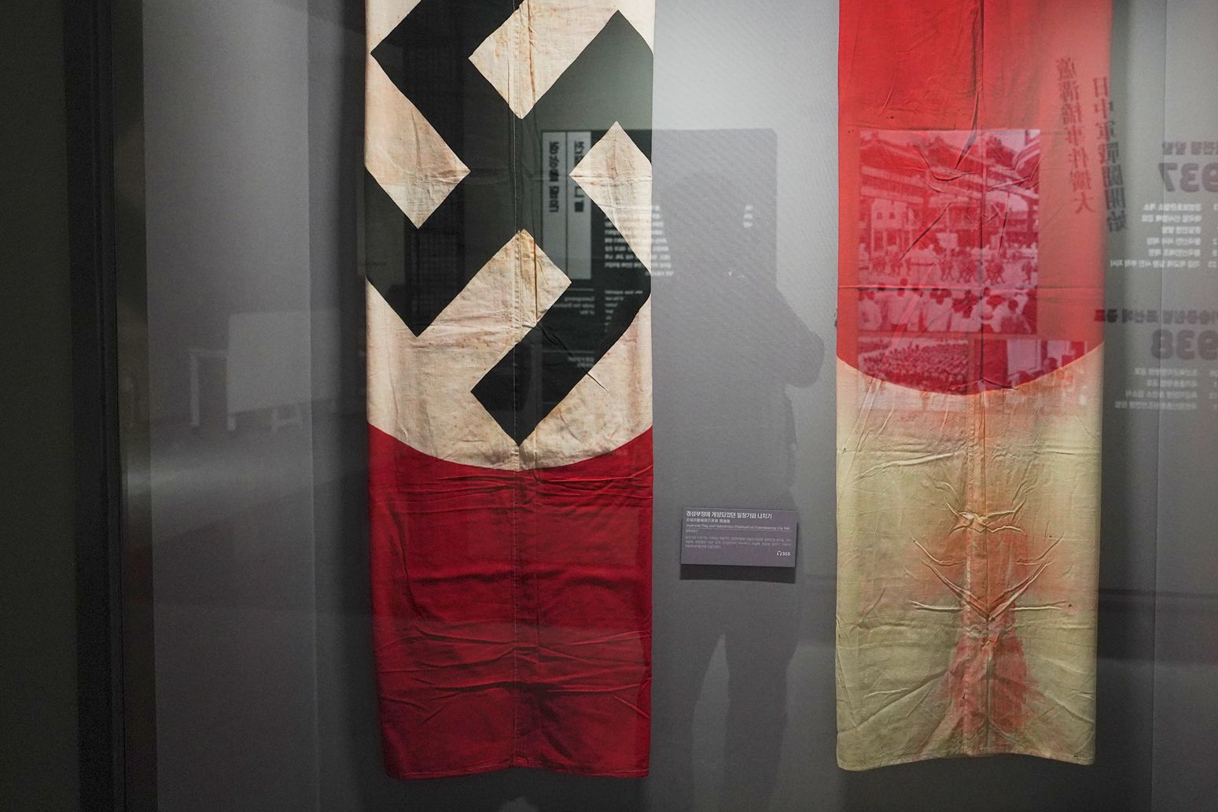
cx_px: 736
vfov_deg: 42.1
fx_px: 1049
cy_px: 319
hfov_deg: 59.8
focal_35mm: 31
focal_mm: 24
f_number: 2.8
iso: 3200
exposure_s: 1/80
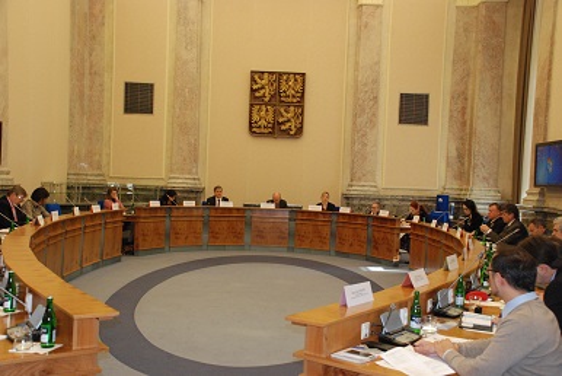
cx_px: 281
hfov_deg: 46.4
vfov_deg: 31.9
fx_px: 656
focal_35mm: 42
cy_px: 188
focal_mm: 28
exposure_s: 1/80
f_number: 5.6
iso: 1600
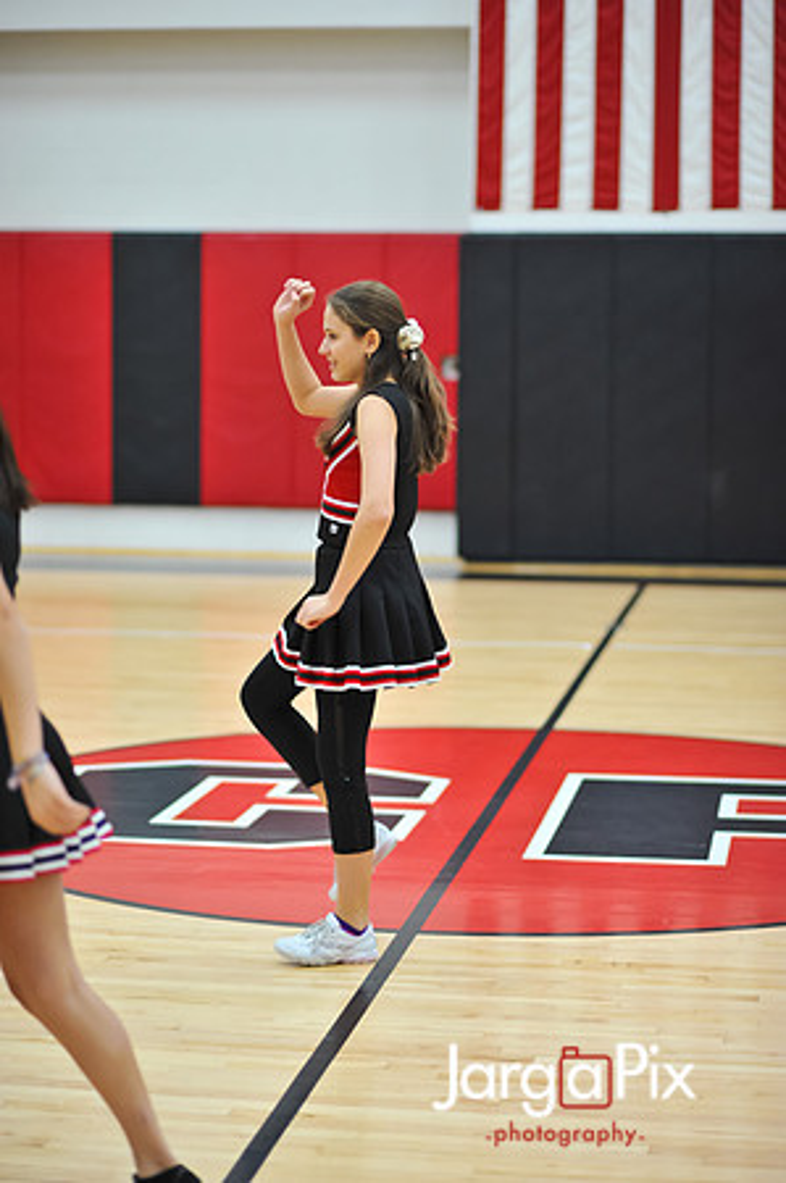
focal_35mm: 85
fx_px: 2790
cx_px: 393
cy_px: 592
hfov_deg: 16.0
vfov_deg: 23.9
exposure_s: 1/500
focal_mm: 85
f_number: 2
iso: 1400
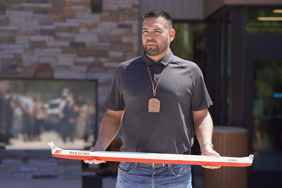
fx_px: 948
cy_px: 94
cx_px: 141
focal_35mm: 121
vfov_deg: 11.3
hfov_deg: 16.9
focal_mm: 121
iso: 100
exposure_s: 1/320
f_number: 4.5
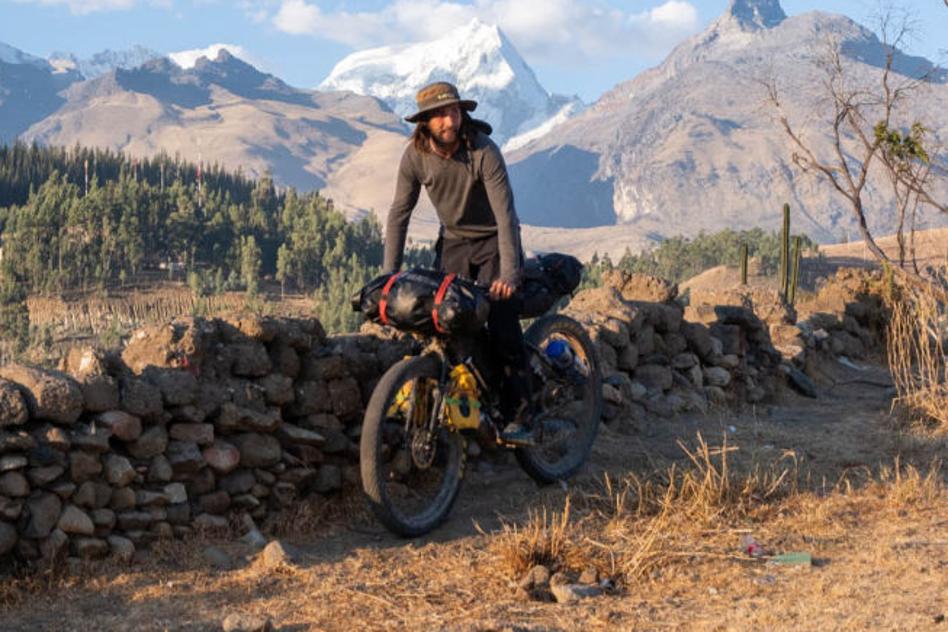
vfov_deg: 11.8
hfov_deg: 17.6
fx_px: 3054
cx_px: 517
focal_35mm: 116
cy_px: 288
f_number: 14
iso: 800
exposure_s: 1/100
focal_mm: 67.1
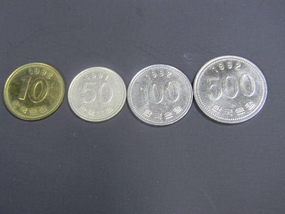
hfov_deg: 34.3
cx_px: 142
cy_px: 107
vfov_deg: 26.1
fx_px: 461
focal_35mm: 56
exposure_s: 1/2.7
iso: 400
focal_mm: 10.1
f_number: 4.1
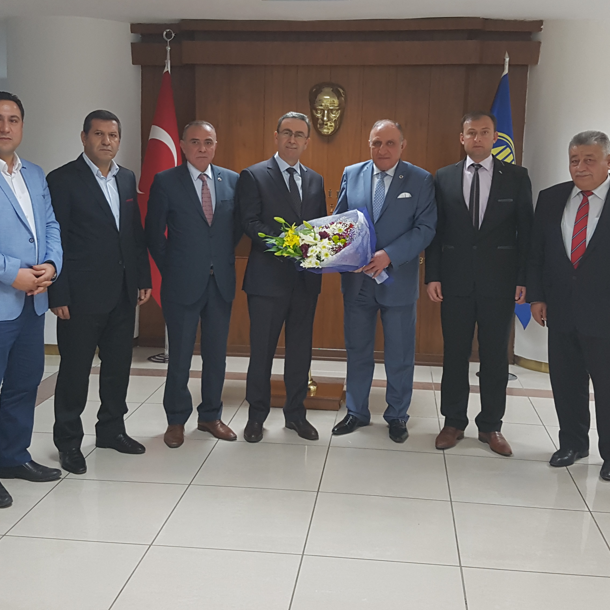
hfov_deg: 40.9
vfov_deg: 40.7
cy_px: 234
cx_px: 323
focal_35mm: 41
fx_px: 817
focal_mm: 4.2
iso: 160
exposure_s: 1/50
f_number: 1.7
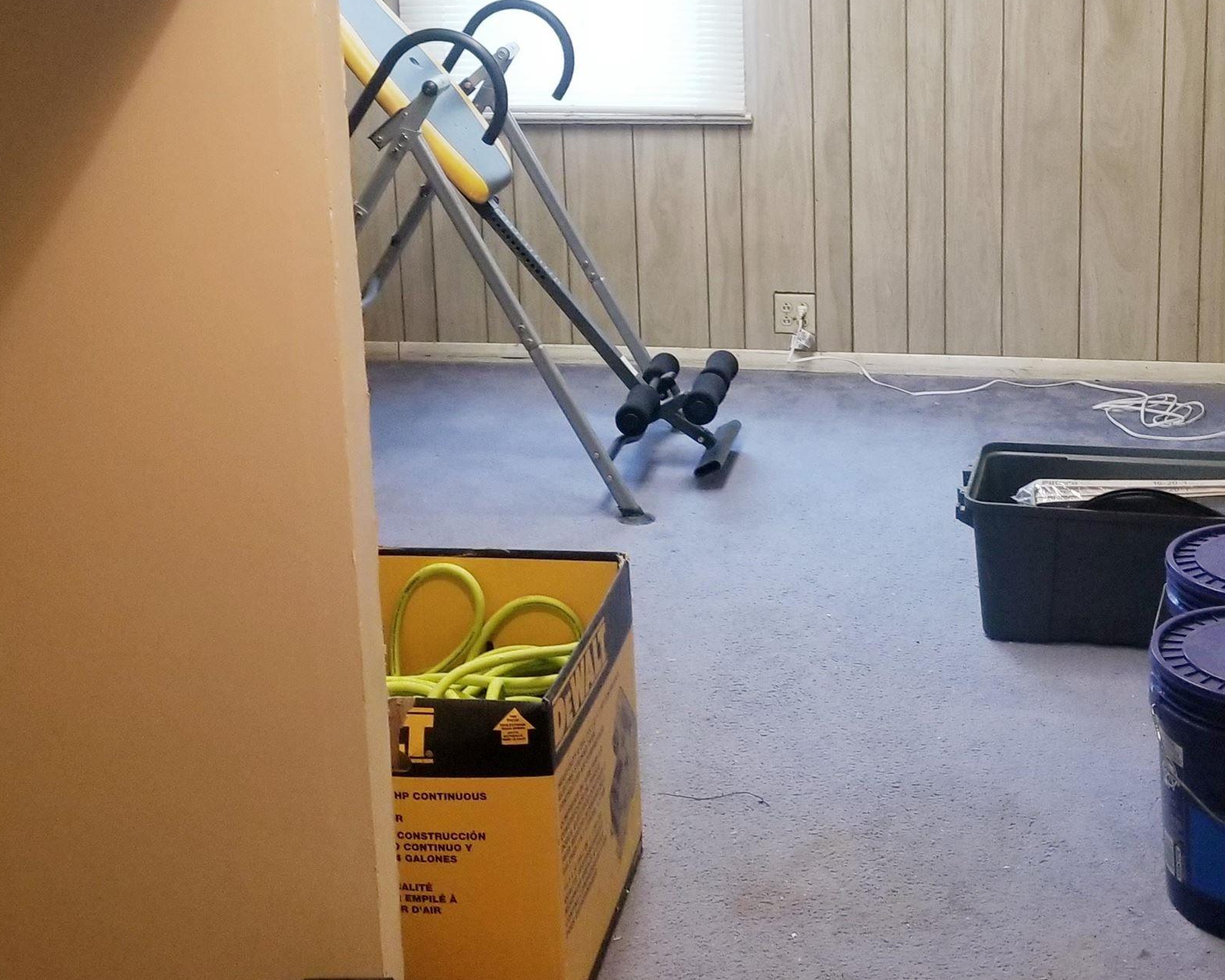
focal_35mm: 49
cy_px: 249
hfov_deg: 38.0
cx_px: 634
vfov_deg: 30.3
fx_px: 1777
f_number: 1.7
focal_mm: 4.3
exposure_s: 1/30
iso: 160
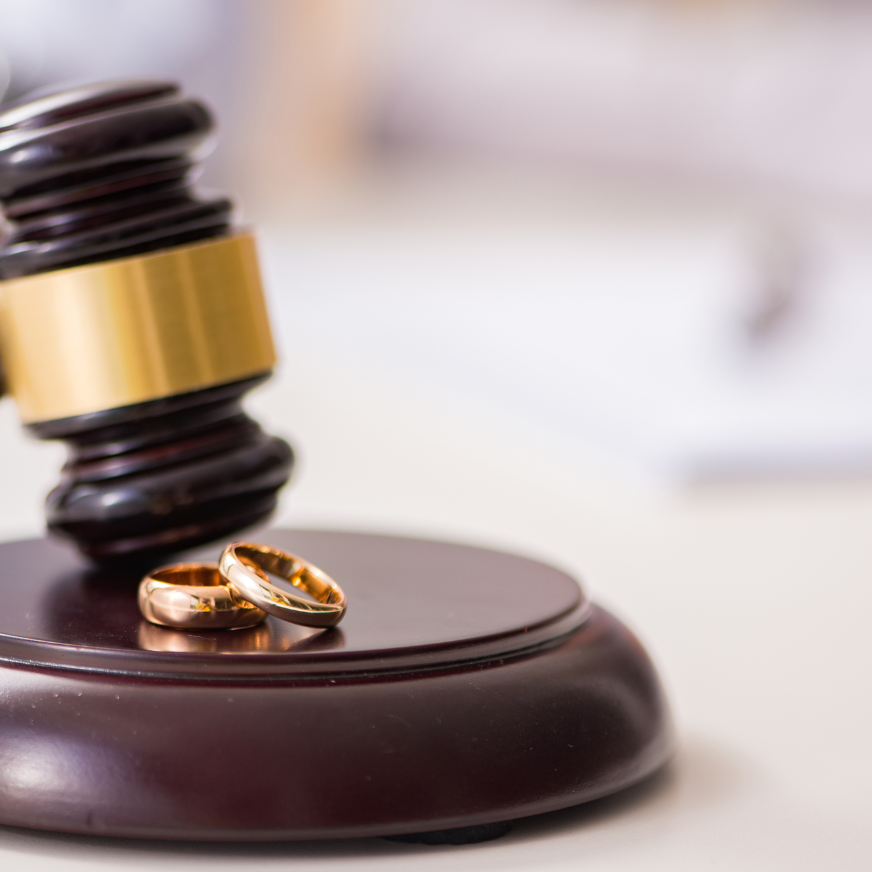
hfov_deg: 13.0
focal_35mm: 134
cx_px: 407
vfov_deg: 13.0
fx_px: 3819
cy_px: 436
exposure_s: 1/100
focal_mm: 105
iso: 160
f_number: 4
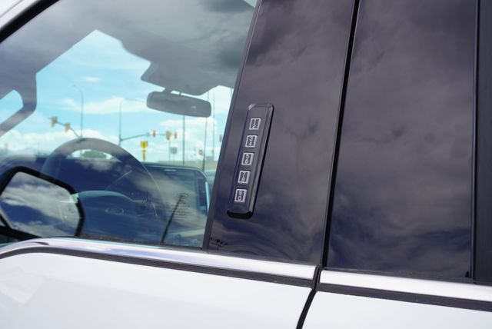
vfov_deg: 40.0
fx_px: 451
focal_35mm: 33
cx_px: 246
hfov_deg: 57.2
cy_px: 164
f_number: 8
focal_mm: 22
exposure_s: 1/100
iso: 100
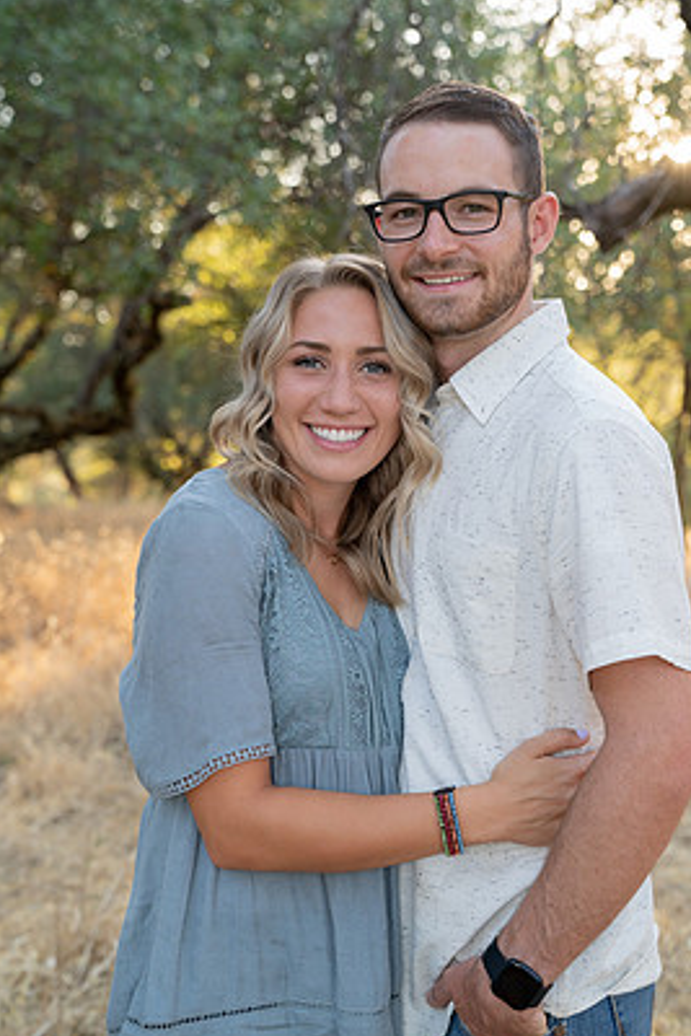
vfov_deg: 36.9
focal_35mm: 54
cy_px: 497
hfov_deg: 25.1
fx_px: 1553
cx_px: 383
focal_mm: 48
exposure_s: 1/100
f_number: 3.5
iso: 500
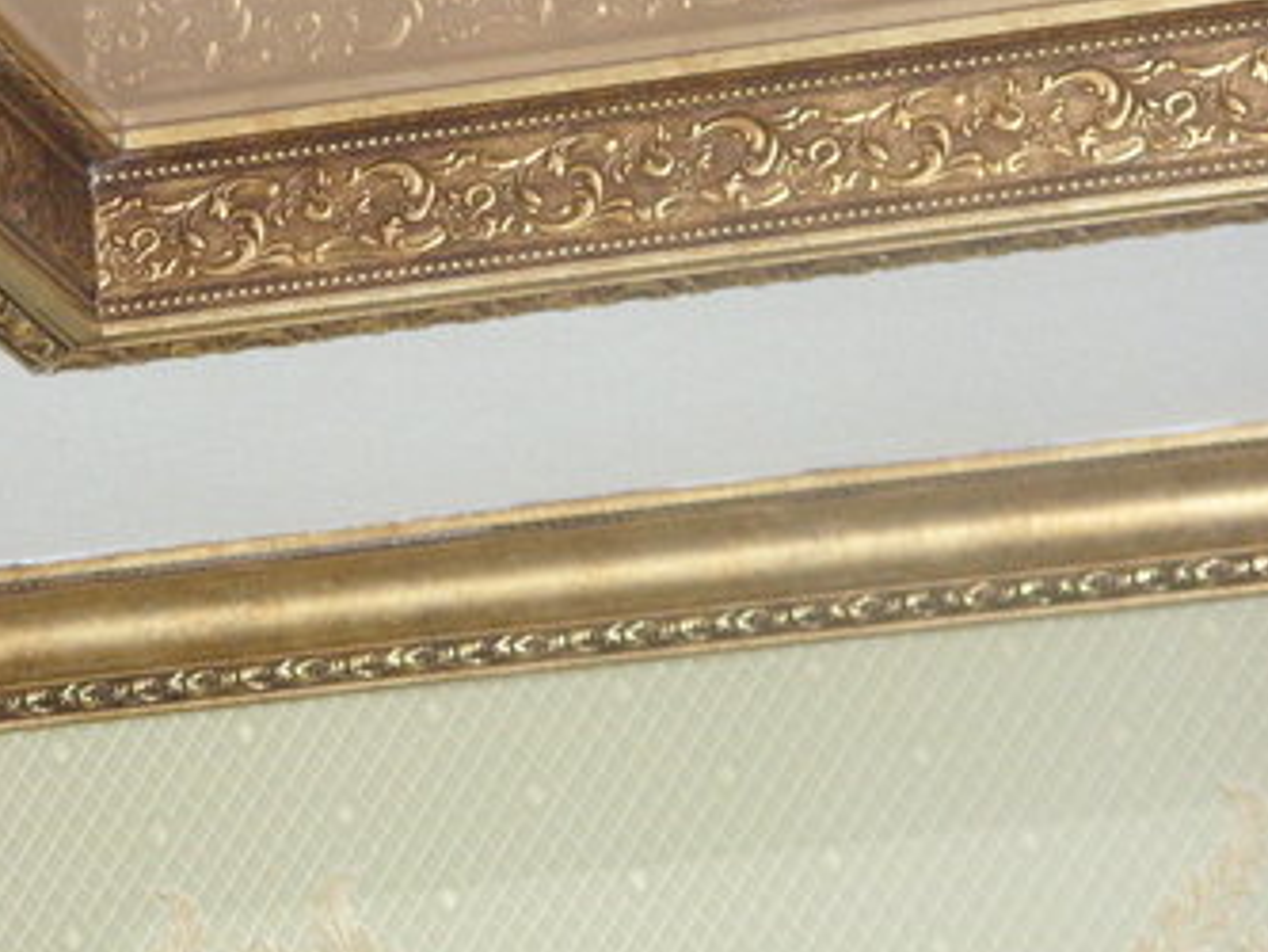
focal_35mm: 238
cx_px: 168
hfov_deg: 8.3
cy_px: 288
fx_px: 8721
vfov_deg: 6.2
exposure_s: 1/148
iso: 400
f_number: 3.9
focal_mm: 21.3
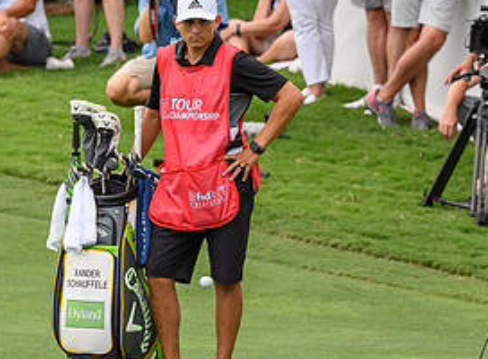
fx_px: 7517
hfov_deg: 3.7
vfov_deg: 2.7
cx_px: 421
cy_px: 77
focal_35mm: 537
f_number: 4
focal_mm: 190
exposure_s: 1/500
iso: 250
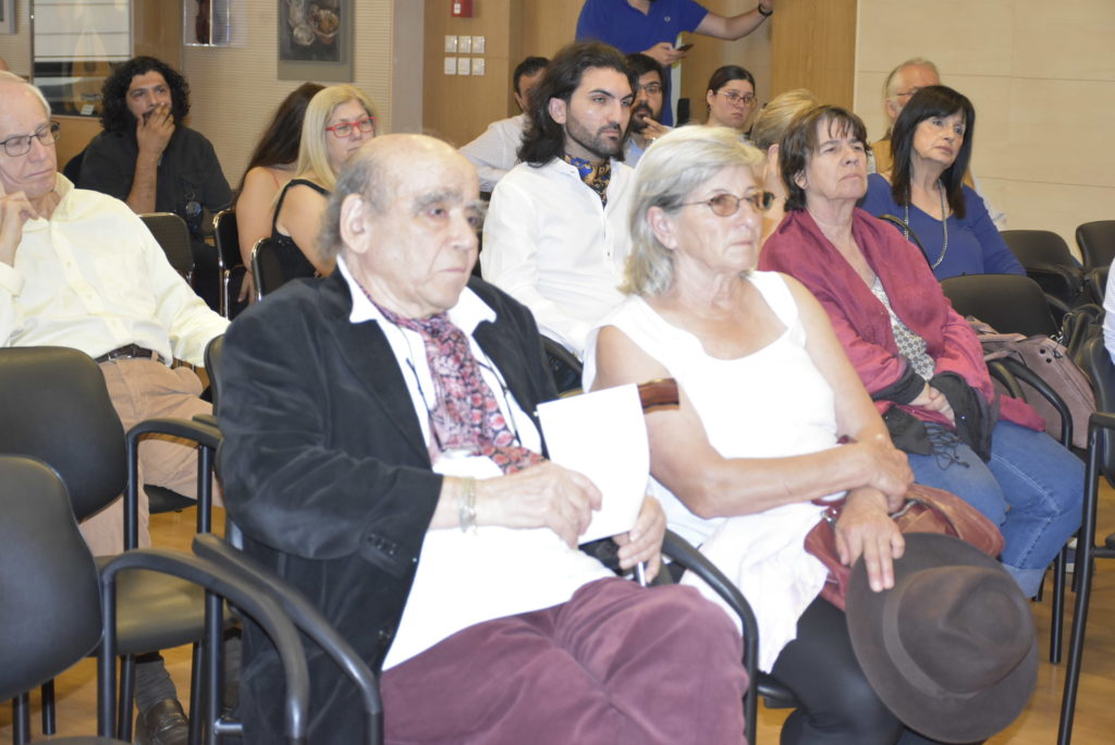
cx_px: 558
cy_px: 372
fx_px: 2324
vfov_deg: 18.2
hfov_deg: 27.0
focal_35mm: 75
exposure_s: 1/60
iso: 1600
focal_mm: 50
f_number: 5.6
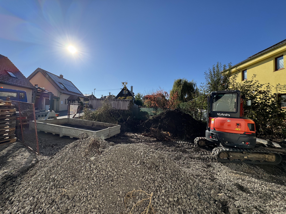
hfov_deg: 102.1
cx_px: 143
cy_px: 107
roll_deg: -1.2
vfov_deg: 85.7
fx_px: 116
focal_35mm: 14
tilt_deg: +2.7
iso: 50
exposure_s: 1/2146
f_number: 2.2
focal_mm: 2.22
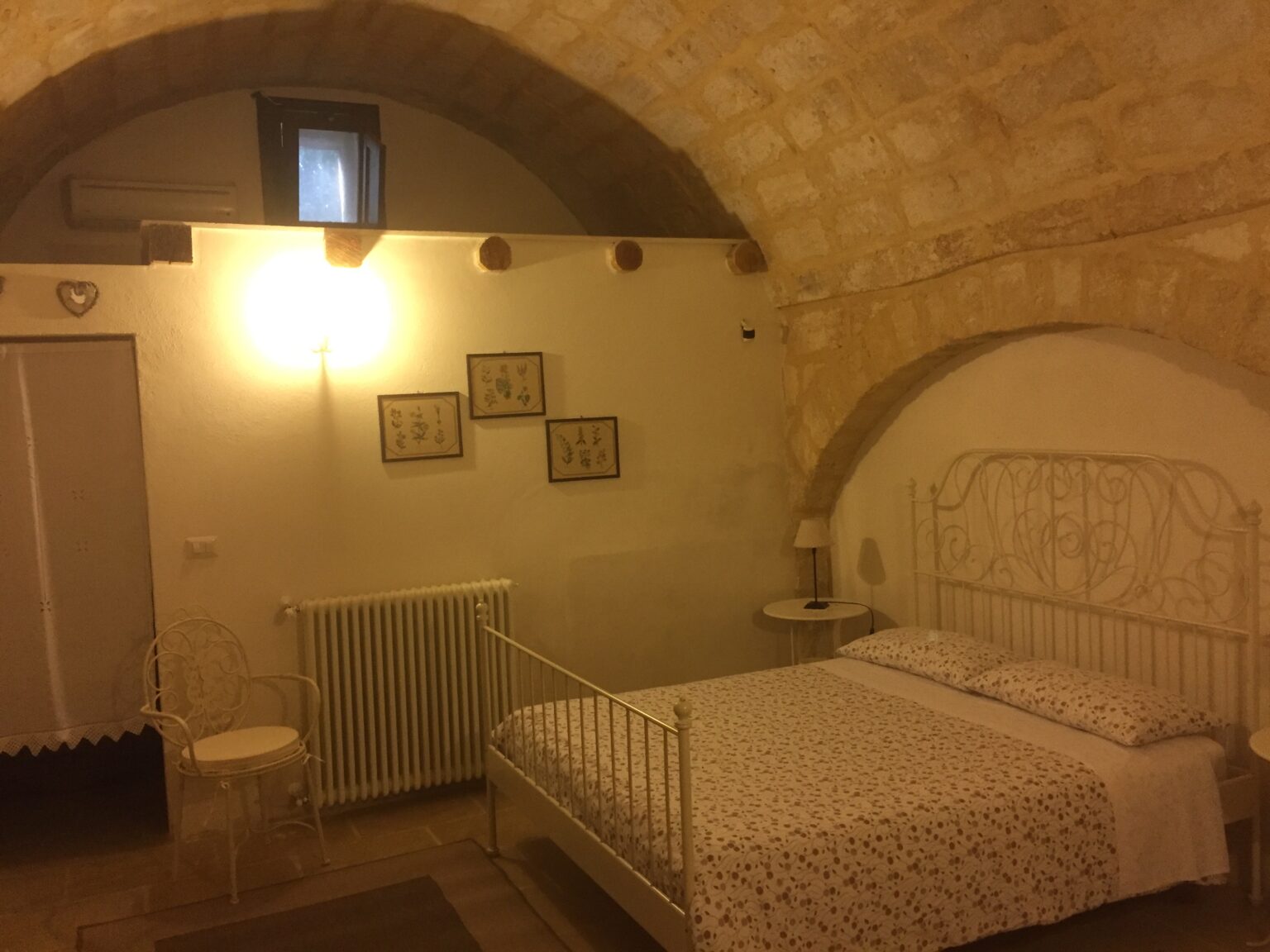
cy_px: 476
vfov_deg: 48.2
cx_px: 635
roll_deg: +2.3
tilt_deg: -3.2
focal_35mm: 29
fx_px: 1064
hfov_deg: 61.7
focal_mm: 4.15
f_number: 2.2
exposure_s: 1/33
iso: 250
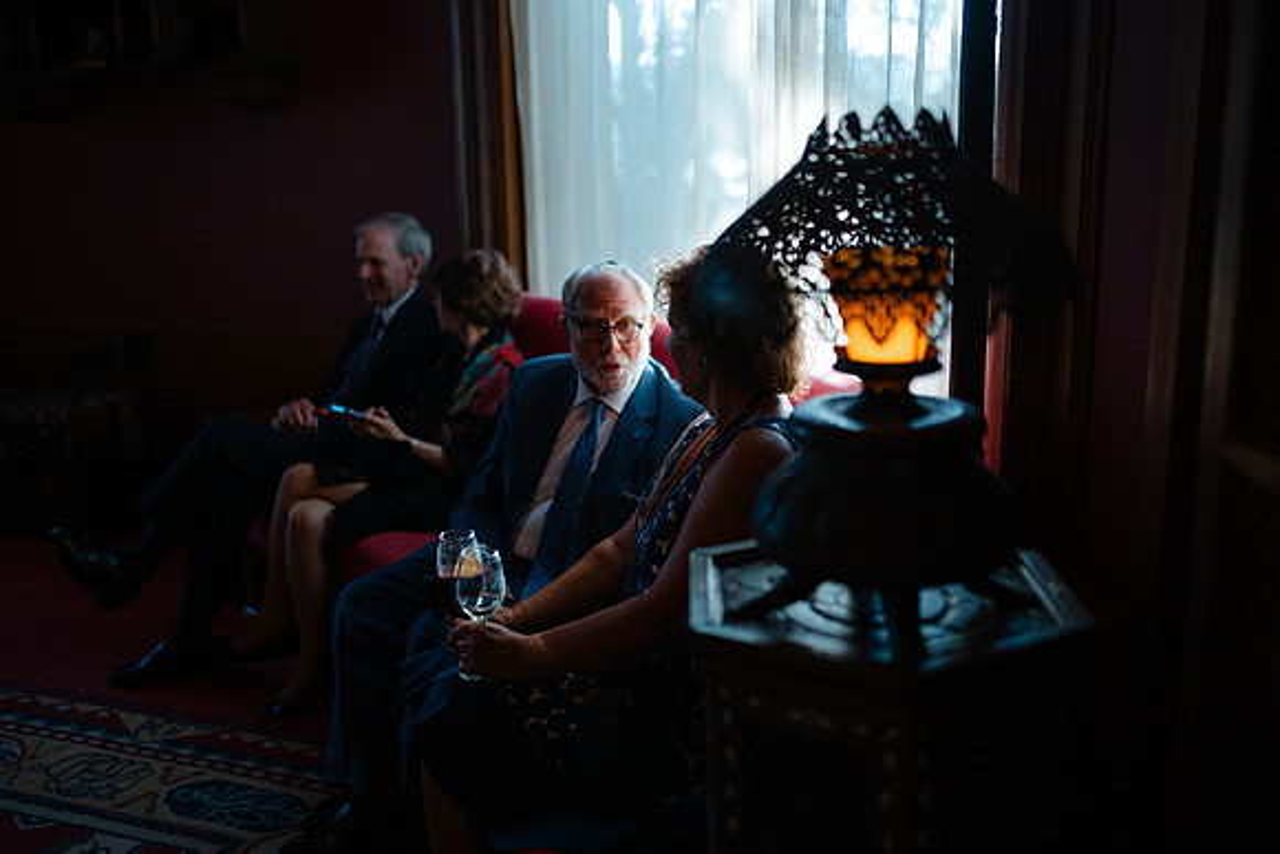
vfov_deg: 37.9
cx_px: 640
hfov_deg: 54.4
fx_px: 1245
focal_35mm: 35
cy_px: 427
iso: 72
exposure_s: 1/125
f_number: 1.4
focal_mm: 35
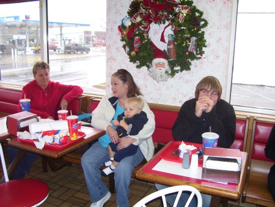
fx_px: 270
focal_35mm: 34
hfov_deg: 53.9
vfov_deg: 41.8
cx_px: 138
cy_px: 104
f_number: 2.7
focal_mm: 5.6
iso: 80
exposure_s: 1/60
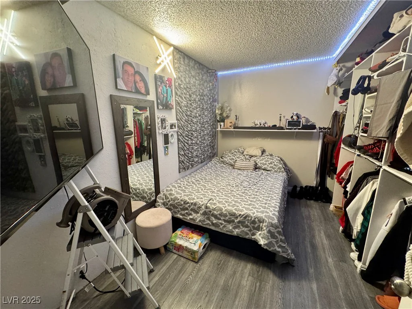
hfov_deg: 102.1
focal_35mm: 14
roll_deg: +0.2
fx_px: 167
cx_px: 206
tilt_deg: -11.8
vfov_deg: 85.7
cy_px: 154
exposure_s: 1/60
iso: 640
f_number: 2.2
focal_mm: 2.22
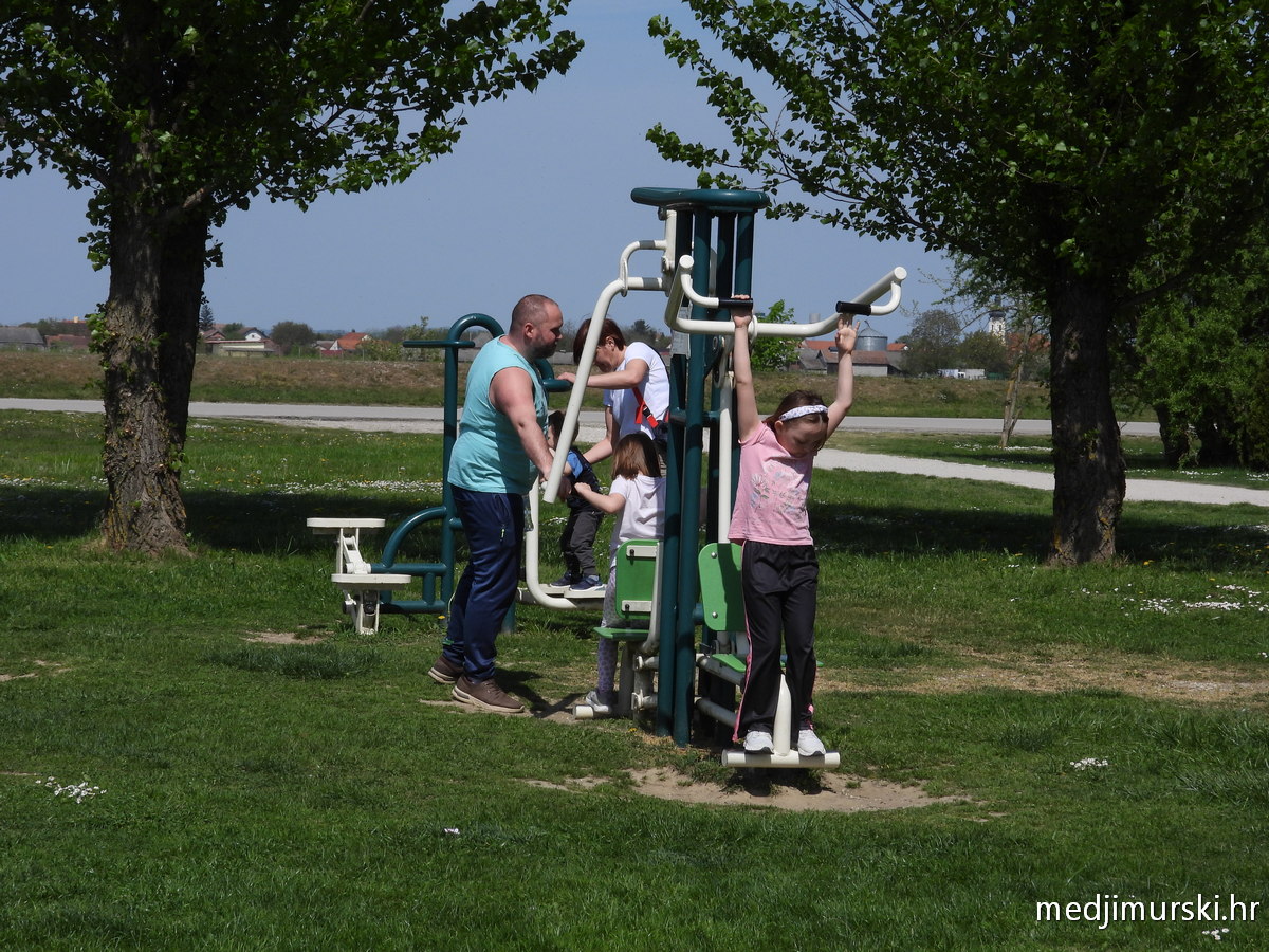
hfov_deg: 18.7
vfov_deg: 14.1
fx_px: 3849
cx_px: 634
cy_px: 476
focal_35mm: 105
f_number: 4.5
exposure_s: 1/1600
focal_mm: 18.9
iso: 100
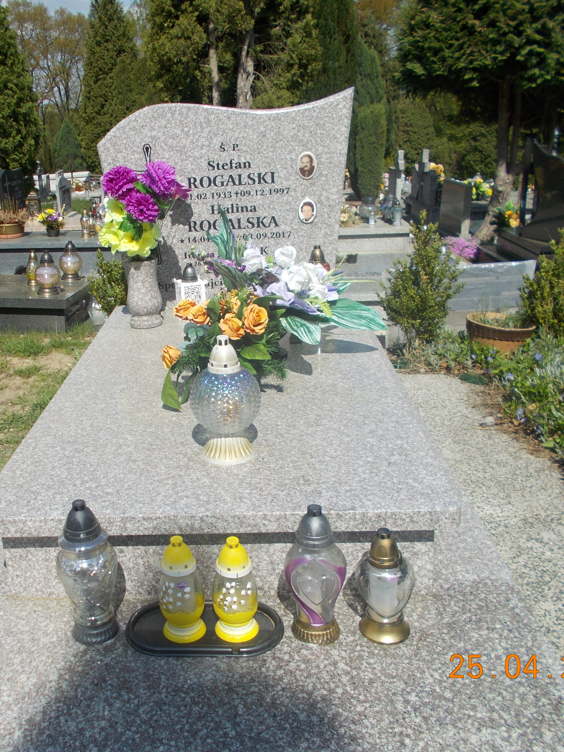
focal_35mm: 35
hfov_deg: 40.1
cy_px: 377
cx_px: 178
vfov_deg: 52.6
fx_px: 760
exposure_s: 1/250
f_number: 8
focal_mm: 4.6
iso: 80
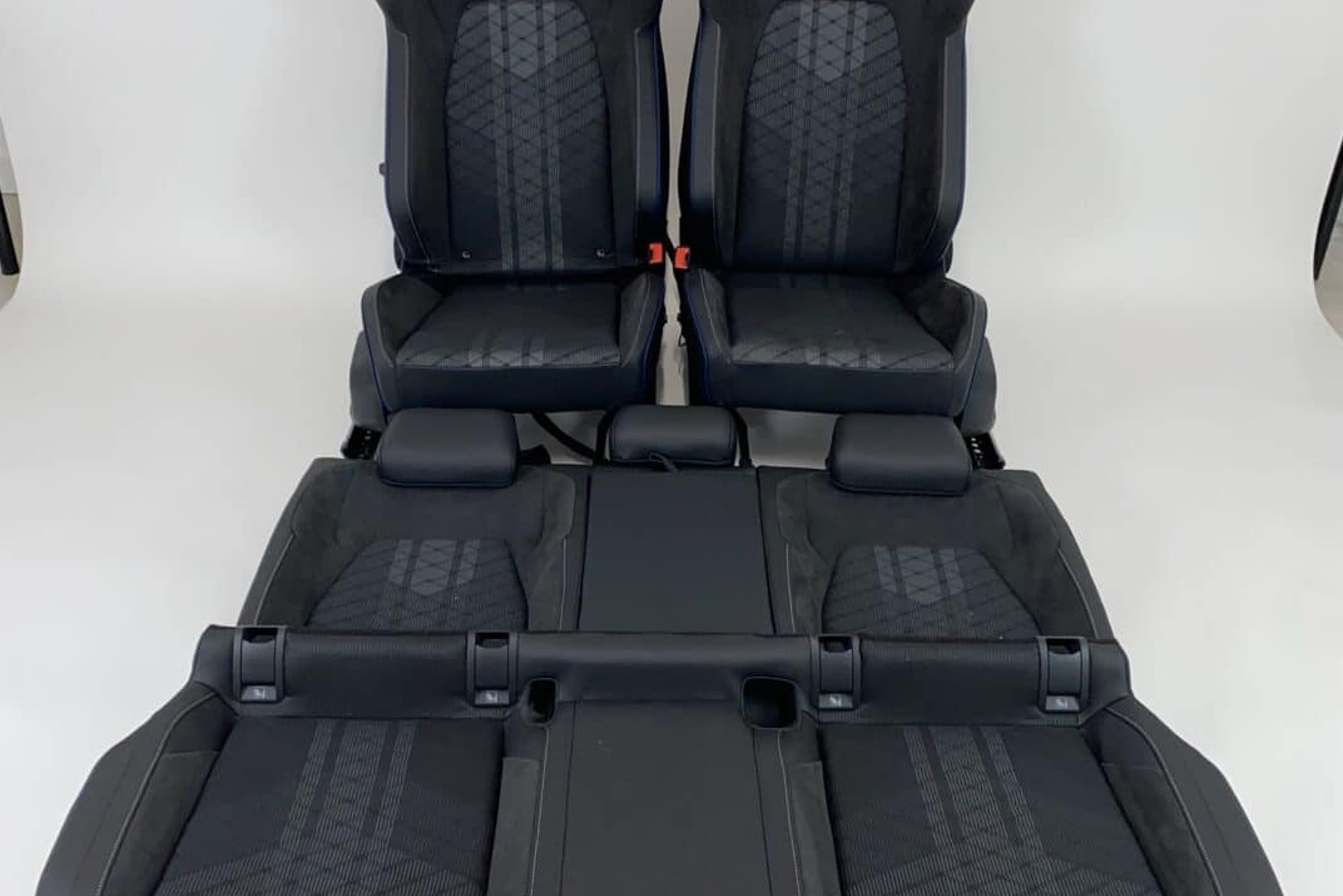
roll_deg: -1.6
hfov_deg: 51.9
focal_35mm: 37
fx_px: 1380
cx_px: 660
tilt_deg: -31.6
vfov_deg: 36.0
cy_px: 456
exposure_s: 1/100
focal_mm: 4.25
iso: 50
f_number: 1.8
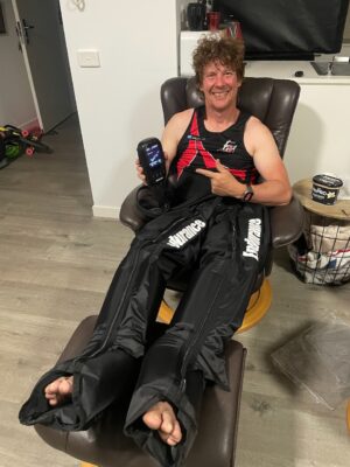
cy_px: 234
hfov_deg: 53.1
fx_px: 351
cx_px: 175
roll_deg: +1.8
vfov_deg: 67.3
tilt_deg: -33.1
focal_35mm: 26
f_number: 1.6
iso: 800
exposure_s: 1/25
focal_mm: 4.2
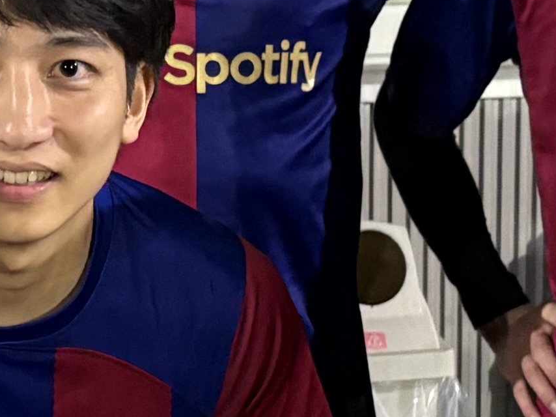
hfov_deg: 11.2
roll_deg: +1.0
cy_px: 375
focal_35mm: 174
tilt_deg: -10.4
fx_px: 2794
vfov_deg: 8.5
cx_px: -76
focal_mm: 5.96
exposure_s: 1/33
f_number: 1.6
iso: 640
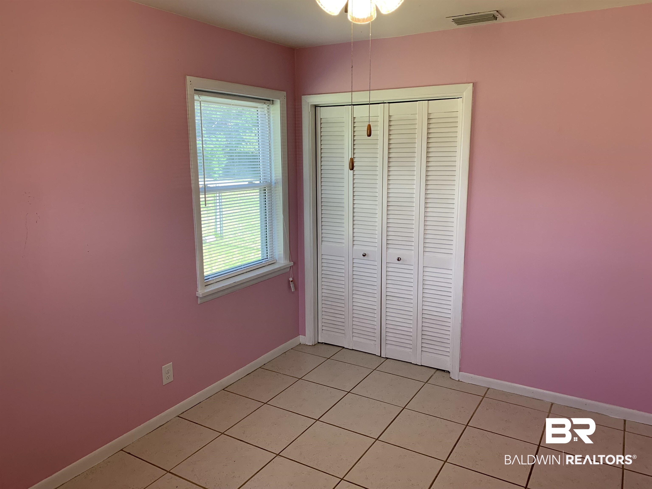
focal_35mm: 26
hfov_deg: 67.3
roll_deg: +0.0
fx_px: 490
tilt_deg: -10.0
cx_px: 326
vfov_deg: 53.1
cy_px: 244
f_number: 1.8
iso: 80
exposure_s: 1/120
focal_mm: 4.25
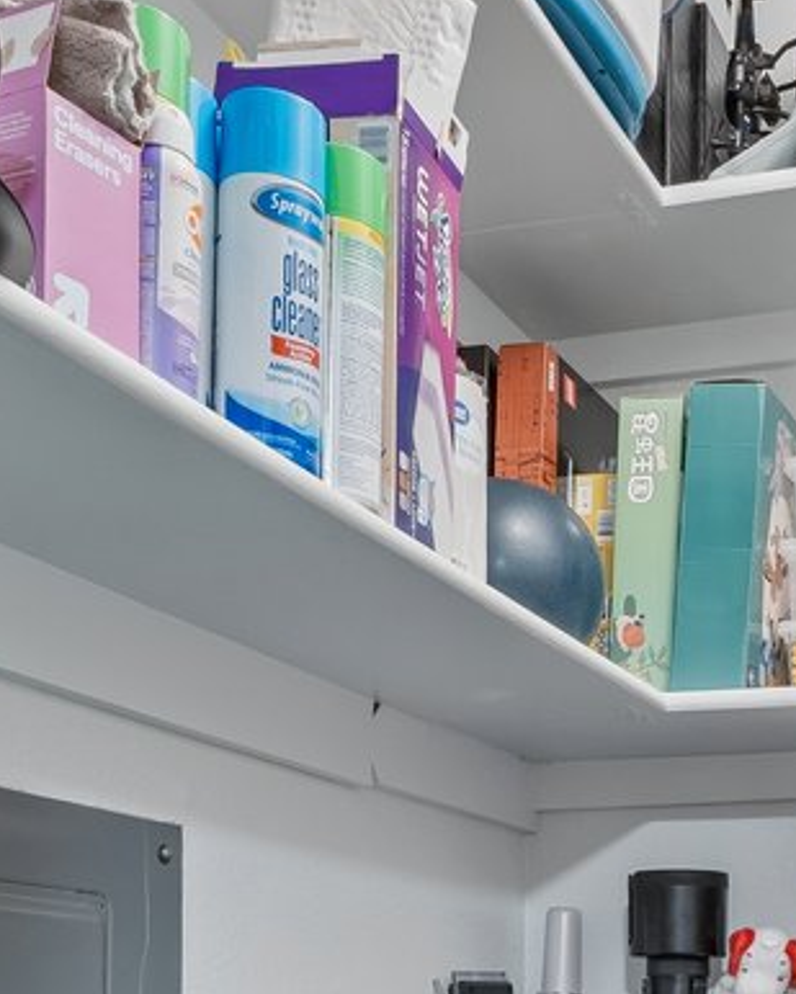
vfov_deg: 29.8
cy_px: 1120
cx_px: 752
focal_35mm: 56
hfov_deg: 26.0
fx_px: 1648
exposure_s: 1/1.67
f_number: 10
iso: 200
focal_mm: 10
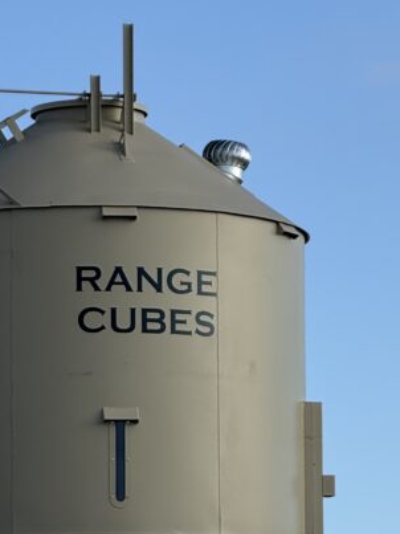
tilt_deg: +5.1
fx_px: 4732
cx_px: 107
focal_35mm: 307
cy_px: 549
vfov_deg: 6.4
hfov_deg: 4.8
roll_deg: -0.2
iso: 50
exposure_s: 1/1271
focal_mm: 15.66
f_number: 2.8
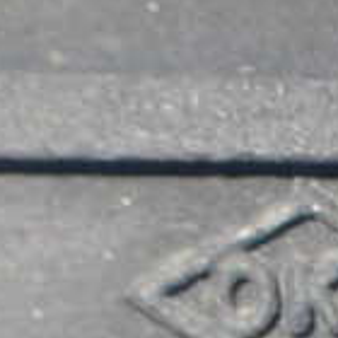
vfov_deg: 8.4
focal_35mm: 204
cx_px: 439
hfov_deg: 8.5
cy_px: 478
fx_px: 2254
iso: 400
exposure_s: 1/50
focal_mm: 9.65
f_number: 3.3
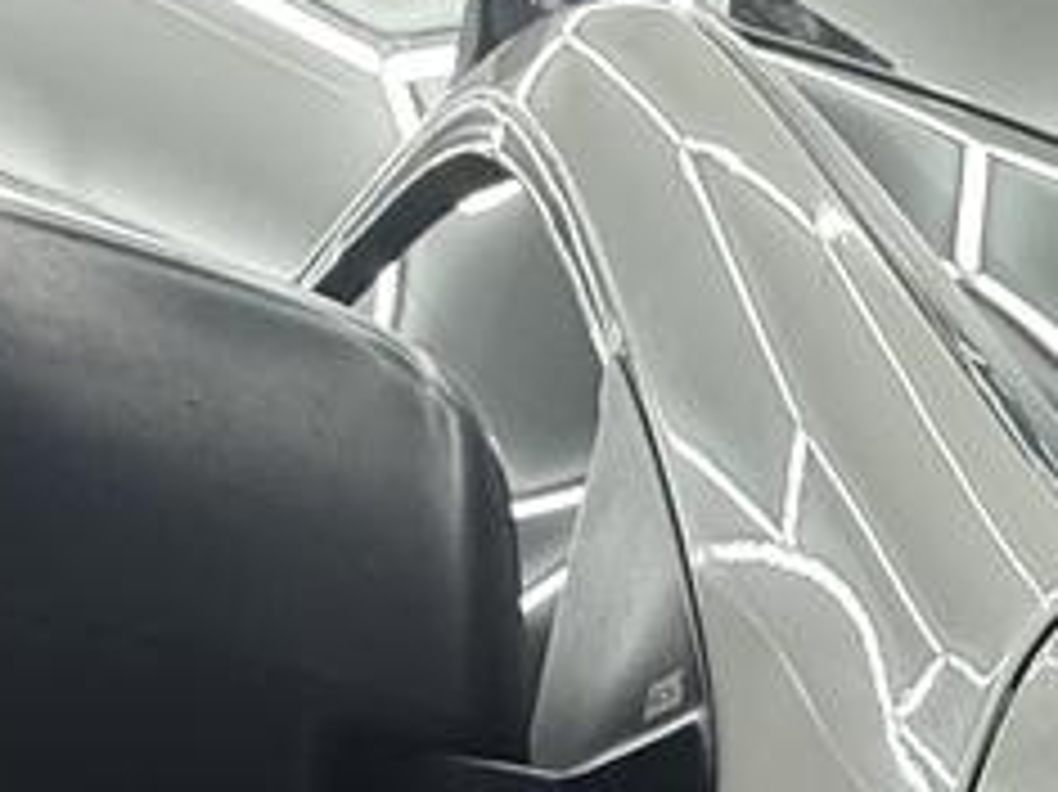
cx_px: 1526
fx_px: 1863
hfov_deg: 25.2
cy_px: 1660
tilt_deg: -5.5
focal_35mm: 61
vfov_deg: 16.7
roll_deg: -1.1
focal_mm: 2.22
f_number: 2.2
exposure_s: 1/100
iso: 125
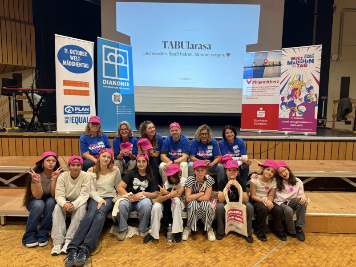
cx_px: 178
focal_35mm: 24
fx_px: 247
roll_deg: -1.1
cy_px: 134
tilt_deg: -5.1
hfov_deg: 71.6
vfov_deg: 56.8
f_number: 1.78
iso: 250
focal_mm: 6.76
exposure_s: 1/60
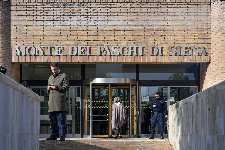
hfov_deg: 27.0
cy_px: 75
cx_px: 112
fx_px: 469
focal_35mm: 75
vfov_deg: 18.2
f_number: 8
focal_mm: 75
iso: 50
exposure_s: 1/160
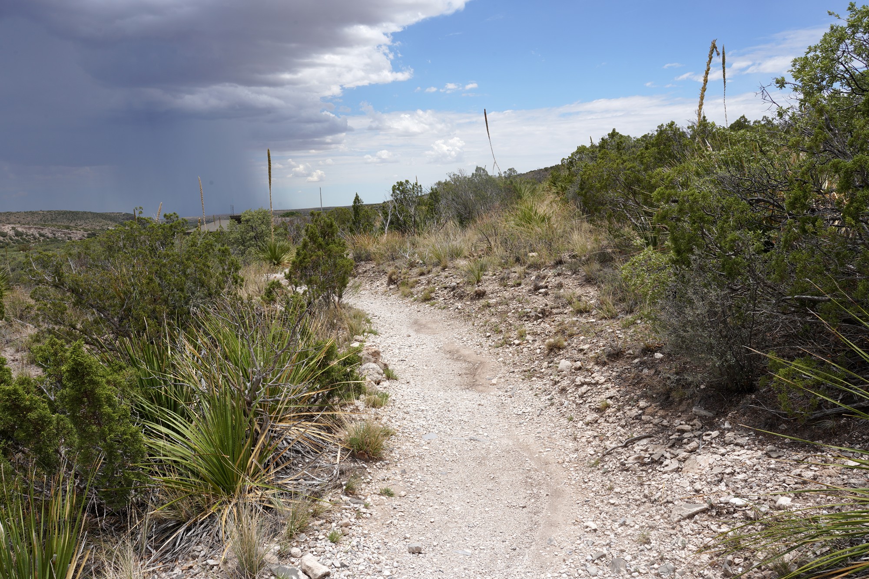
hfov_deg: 61.9
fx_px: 724
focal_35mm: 30
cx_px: 434
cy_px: 290
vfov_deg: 43.6
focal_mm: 30
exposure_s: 1/100
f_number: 18
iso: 100
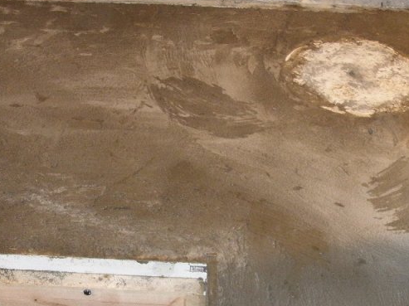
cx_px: 114
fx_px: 933
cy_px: 200
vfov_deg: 18.6
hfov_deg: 24.5
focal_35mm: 79
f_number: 3.5
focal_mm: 6.7
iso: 320
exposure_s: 1/30
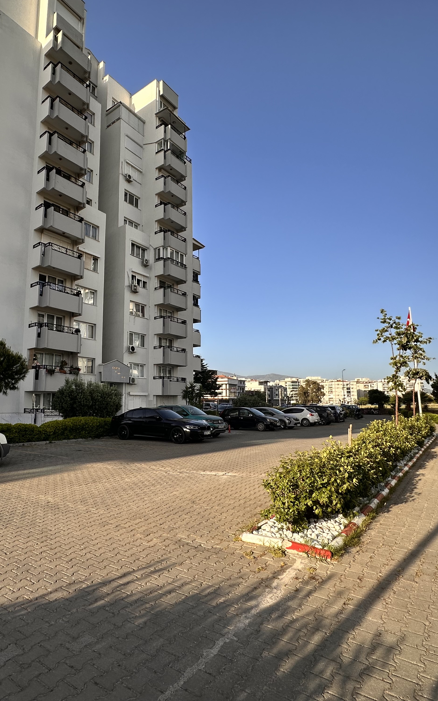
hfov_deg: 58.7
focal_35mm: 20
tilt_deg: +8.3
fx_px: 382
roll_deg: -0.4
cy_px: 347
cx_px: 157
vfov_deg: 85.1
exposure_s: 1/979
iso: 40
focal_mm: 2.22
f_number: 2.2
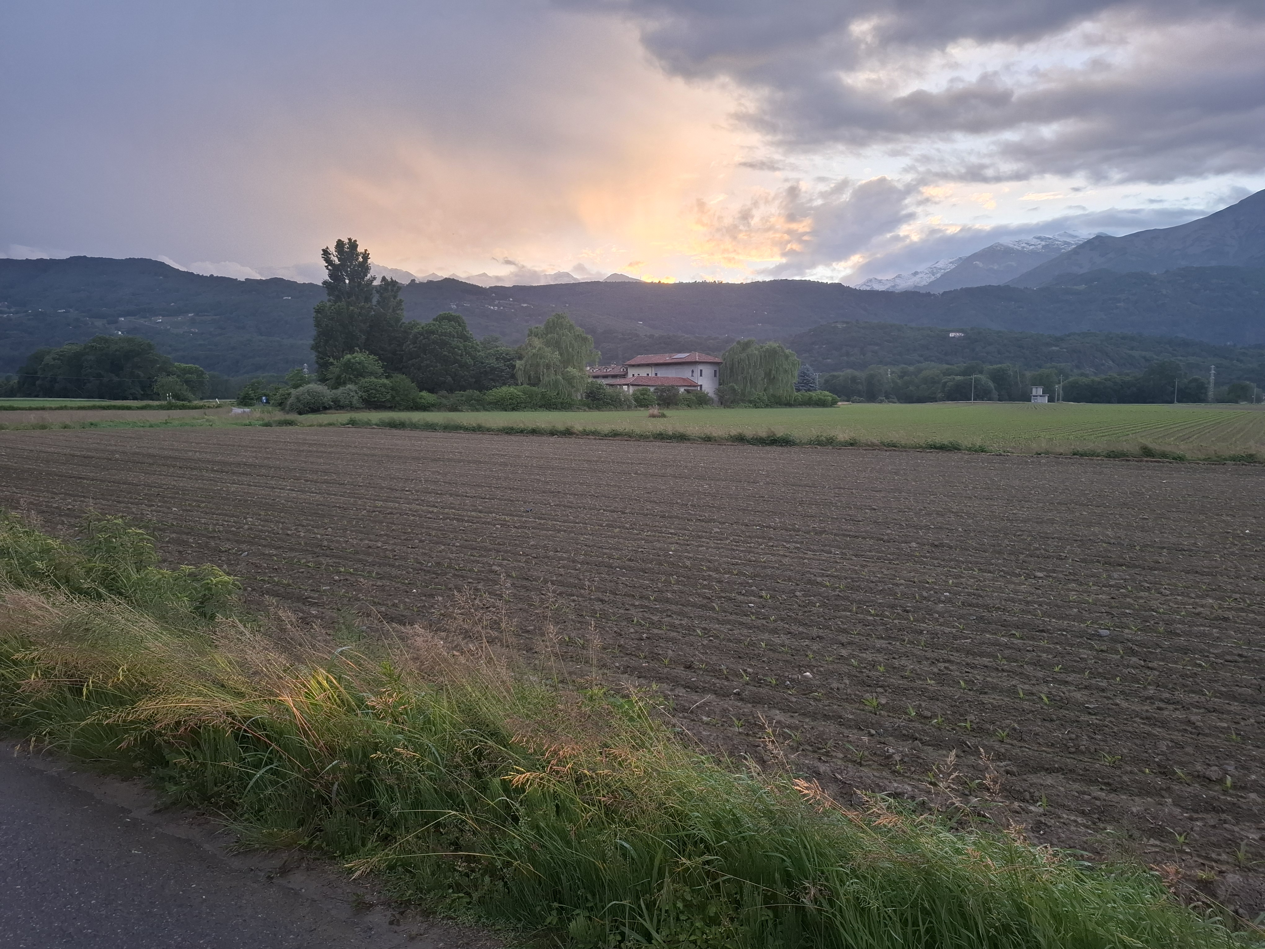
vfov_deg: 58.9
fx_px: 841
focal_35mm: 23
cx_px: 632
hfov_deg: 73.9
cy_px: 474
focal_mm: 5.54
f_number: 1.8
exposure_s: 1/144
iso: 50
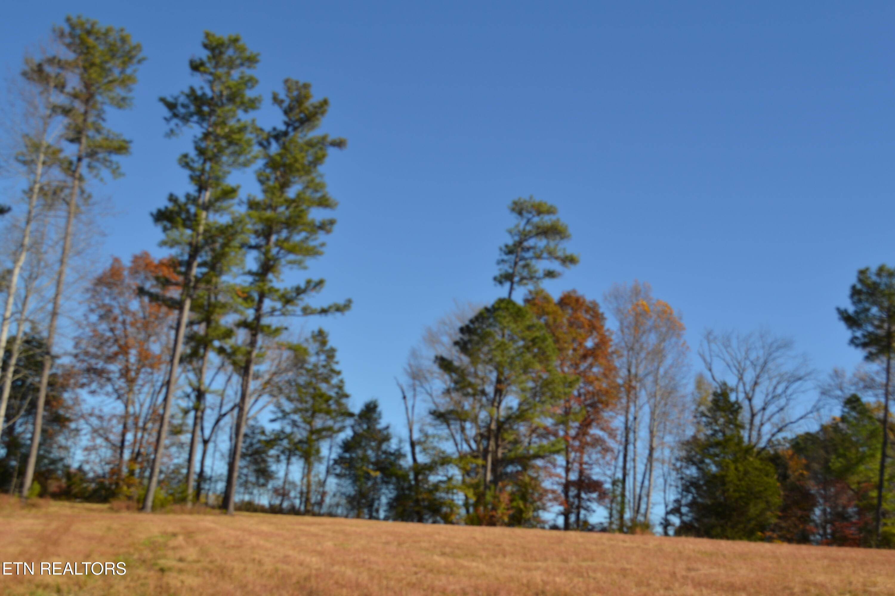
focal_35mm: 44
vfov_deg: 30.8
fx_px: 1081
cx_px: 448
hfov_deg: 45.0
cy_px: 298
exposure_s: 1/200
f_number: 7.1
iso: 100
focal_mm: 29
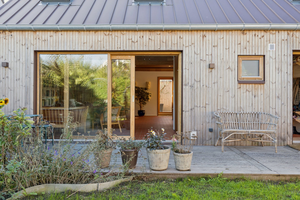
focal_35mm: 29
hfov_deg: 63.2
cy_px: 100
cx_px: 150
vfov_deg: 44.6
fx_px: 244
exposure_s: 1/30
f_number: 8
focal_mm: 19.5
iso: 200
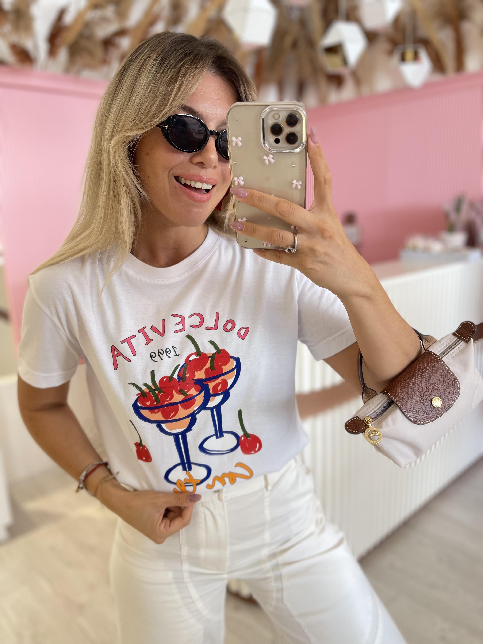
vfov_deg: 67.3
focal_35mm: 26
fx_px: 484
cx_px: 242
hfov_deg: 53.1
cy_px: 322
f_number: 1.6
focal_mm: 5.1
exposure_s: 1/100
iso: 80
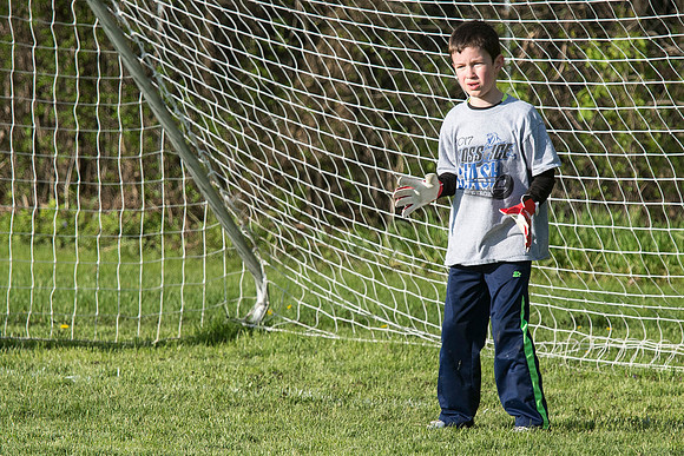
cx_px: 354
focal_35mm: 447
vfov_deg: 3.1
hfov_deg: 4.6
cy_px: 266
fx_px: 8499
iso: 1000
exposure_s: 1/2500
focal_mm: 270
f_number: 7.1
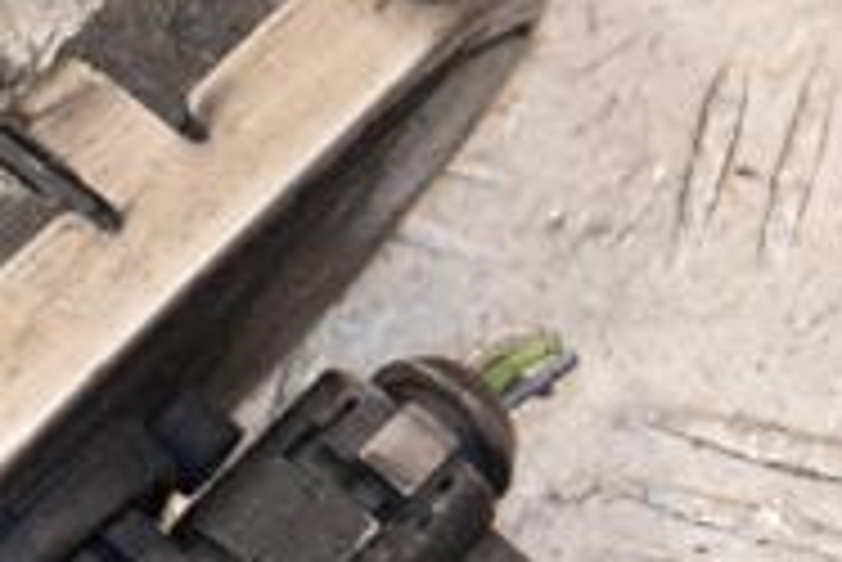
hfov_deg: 6.8
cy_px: 139
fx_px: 6975
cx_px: -450
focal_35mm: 298
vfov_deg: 4.6
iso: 800
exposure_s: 1/200
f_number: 5.3
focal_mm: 62
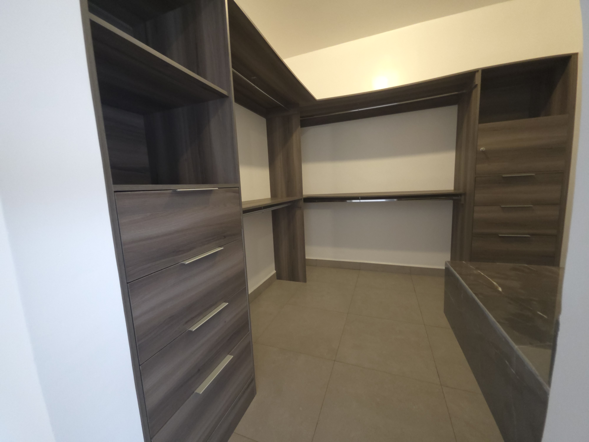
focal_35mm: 13
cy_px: 221
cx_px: 294
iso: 500
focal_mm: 2.2
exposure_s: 1/30
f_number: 1.9
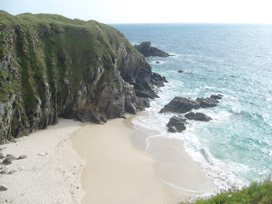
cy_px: 102
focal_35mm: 34
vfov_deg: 41.8
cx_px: 136
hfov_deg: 54.0
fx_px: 267
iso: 100
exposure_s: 1/250
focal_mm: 7.3
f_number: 7
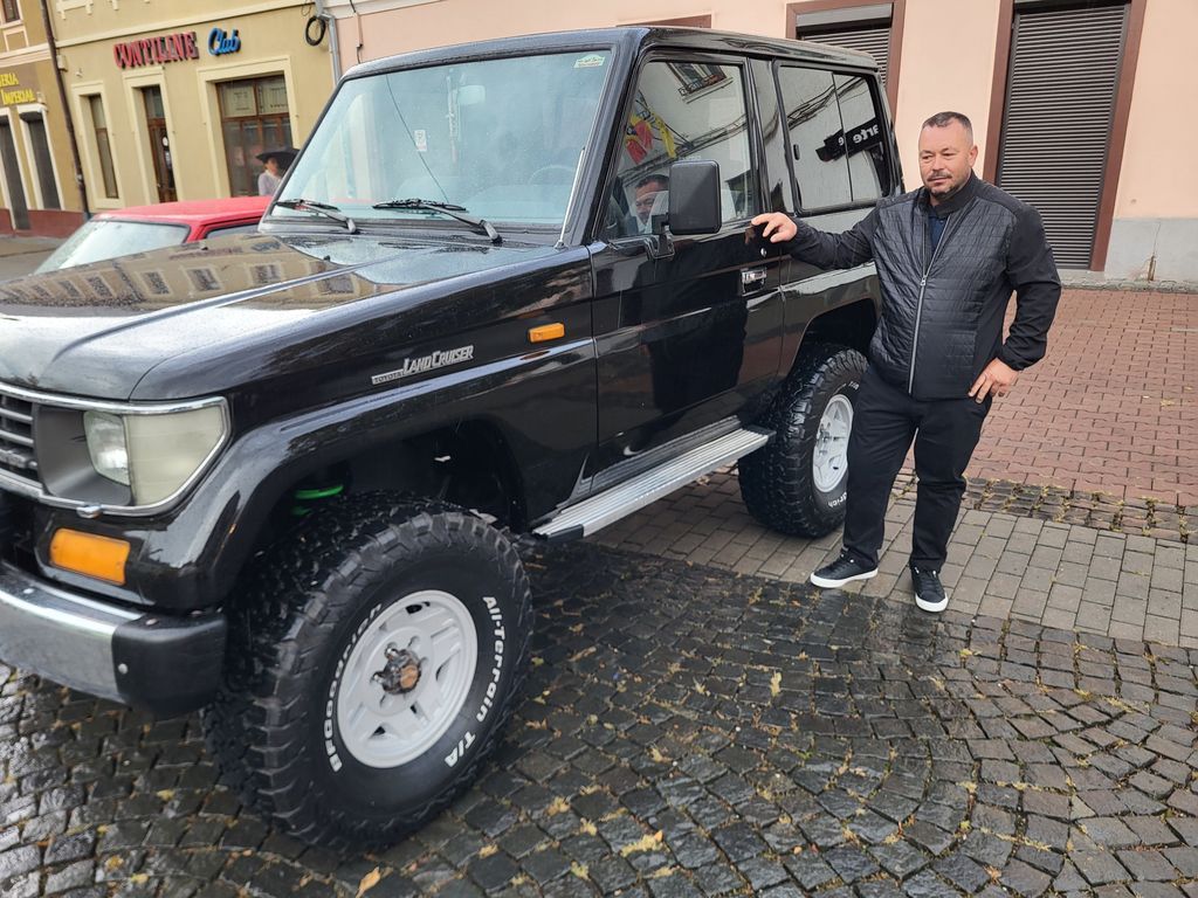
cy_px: 449
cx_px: 599
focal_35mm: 26
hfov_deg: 67.3
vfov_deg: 53.1
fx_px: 900
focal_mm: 5.4
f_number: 1.8
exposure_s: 1/100
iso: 80
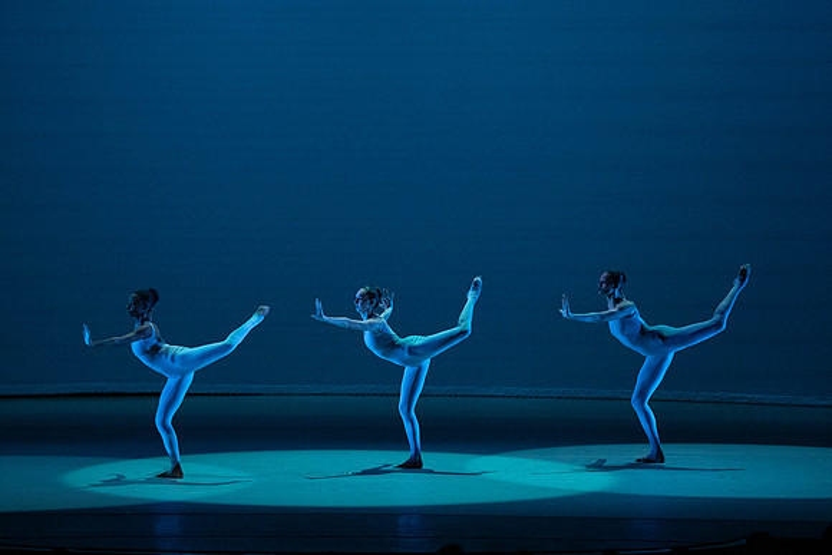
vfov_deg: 7.7
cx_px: 416
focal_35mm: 179
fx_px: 4138
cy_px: 278
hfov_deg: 11.5
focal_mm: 179
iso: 16000
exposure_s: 1/400
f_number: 5.6
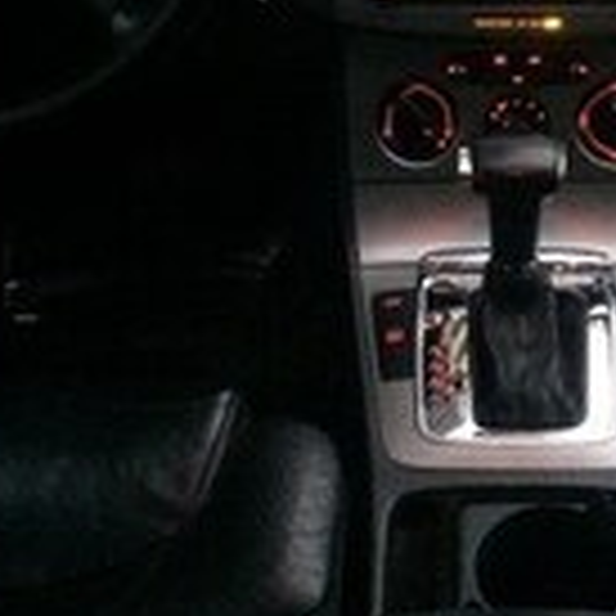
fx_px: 1872
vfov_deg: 17.9
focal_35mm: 93
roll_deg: -0.3
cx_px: 481
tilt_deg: -24.4
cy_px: -81
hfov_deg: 18.5
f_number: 2.2
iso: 400
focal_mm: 4.15
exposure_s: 1/17
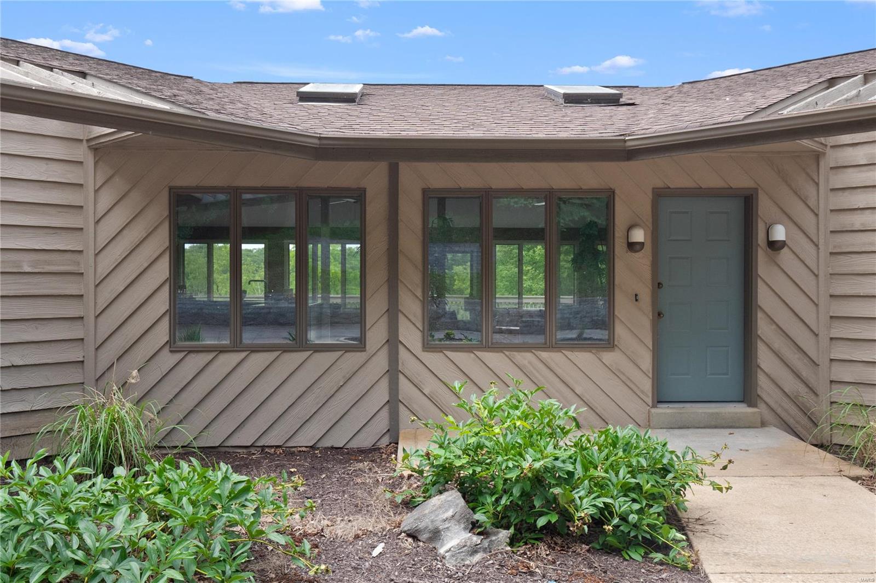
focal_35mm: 30
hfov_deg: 61.9
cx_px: 438
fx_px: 730
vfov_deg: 43.6
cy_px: 292
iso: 400
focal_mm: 15
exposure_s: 1/200
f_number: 8
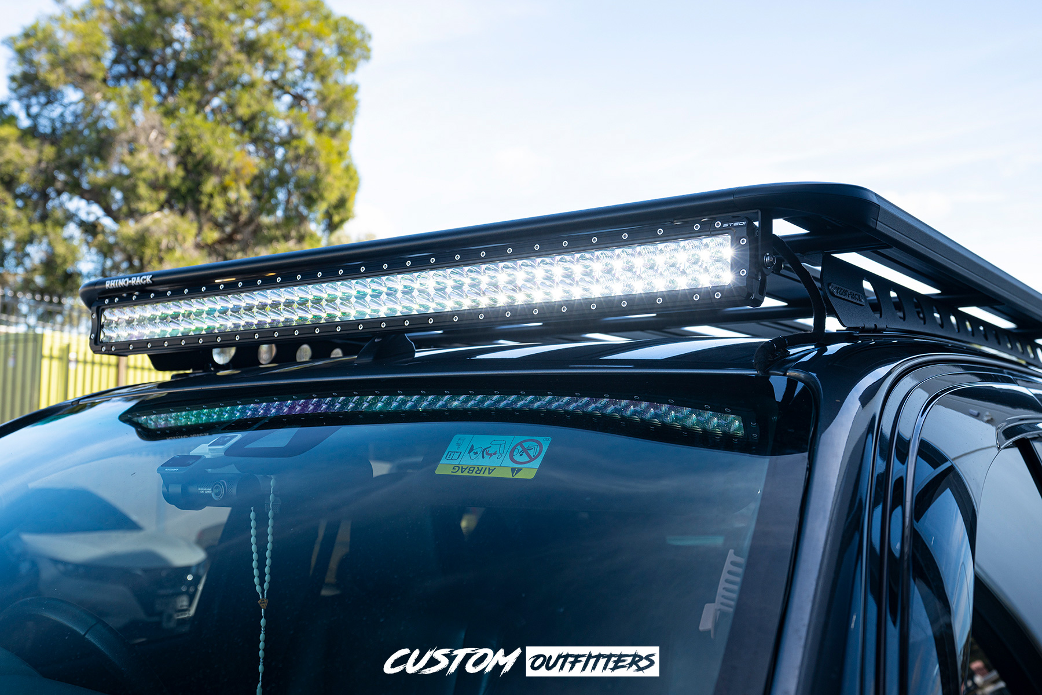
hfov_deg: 54.4
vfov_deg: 37.9
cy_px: 348
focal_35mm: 35
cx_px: 521
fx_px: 1013
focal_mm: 35
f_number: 5
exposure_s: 1/100
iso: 100
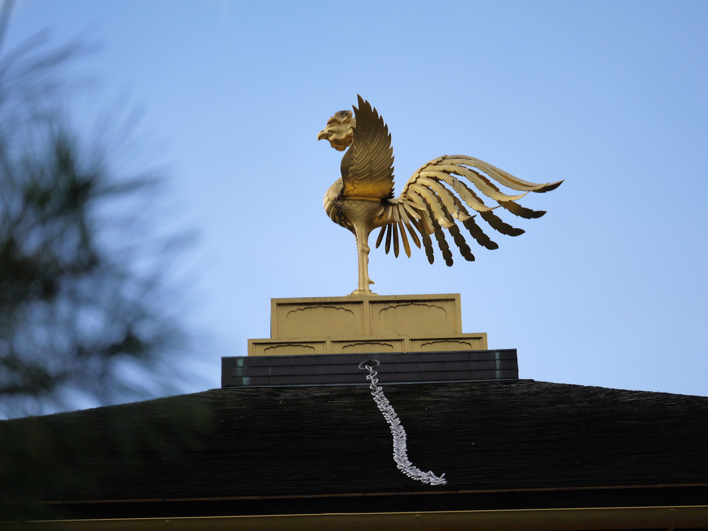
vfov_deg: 4.5
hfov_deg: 6.0
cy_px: 277
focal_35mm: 328
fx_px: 6708
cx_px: 374
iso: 160
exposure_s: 1/500
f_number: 5.6
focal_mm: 150
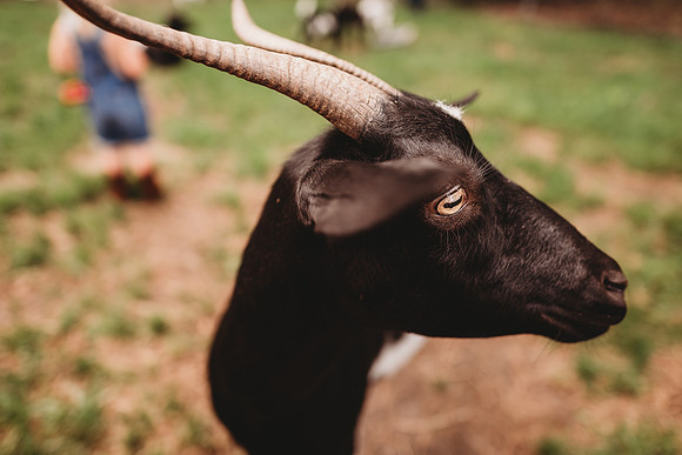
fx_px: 455
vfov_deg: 53.2
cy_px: 228
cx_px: 341
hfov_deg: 73.7
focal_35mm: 24
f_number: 2.2
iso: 100
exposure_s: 1/400
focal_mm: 24
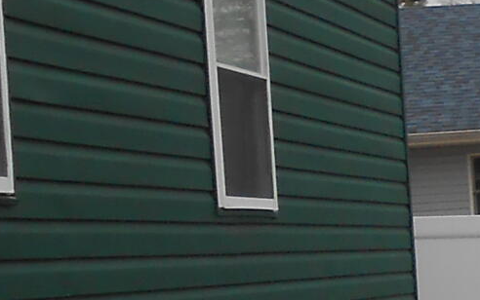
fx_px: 2199
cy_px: 289
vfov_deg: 7.8
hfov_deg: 11.4
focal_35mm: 168
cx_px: 924
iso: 80
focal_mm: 4.6
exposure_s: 1/125
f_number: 3.5
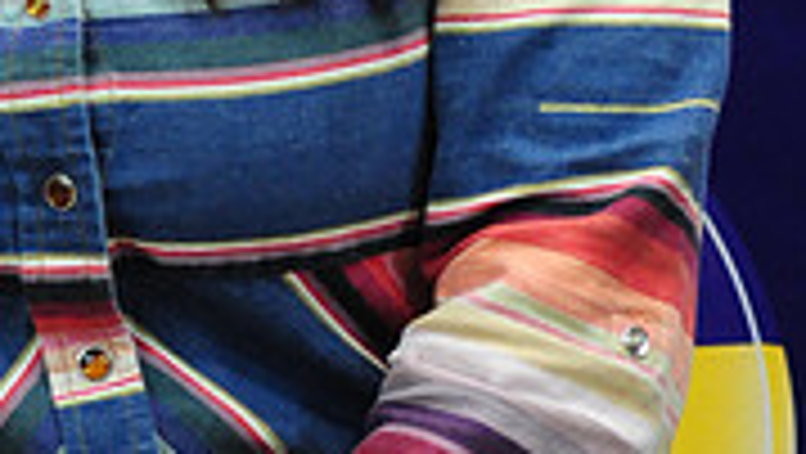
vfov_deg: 3.4
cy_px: -809
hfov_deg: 6.1
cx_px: 110
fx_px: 7593
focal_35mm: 355
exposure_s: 1/125
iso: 1250
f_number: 4
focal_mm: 70
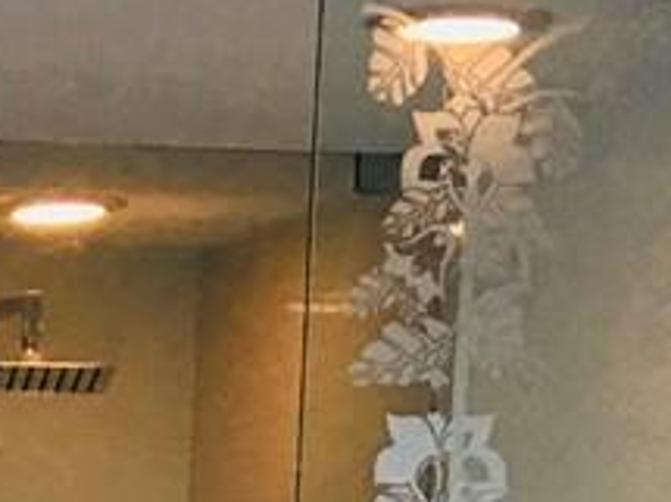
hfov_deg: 8.8
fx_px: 4185
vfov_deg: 6.4
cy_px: 1384
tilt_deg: -7.5
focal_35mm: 216
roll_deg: -2.0
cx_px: -546
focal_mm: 4.15
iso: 25
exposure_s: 1/30
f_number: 2.2
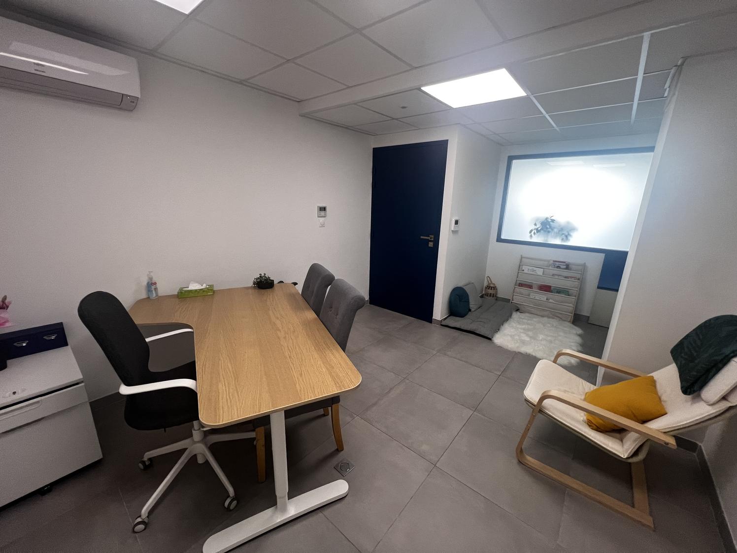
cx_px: 368
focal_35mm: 13
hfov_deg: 106.2
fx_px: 277
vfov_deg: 89.9
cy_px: 276
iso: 200
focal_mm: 1.57
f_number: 1.8
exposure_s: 1/71
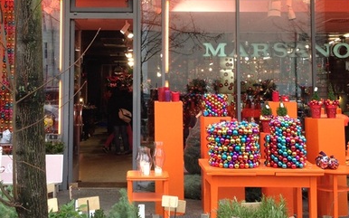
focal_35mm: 68
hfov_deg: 30.2
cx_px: 155
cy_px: 42
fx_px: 647
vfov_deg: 18.9
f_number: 2.4
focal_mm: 4.28
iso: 100
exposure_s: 1/60
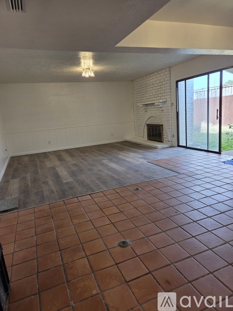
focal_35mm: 23
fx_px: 206
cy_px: 156
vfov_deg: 73.9
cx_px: 116
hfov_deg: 58.9
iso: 40
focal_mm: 5.4
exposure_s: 1/120
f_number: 1.8
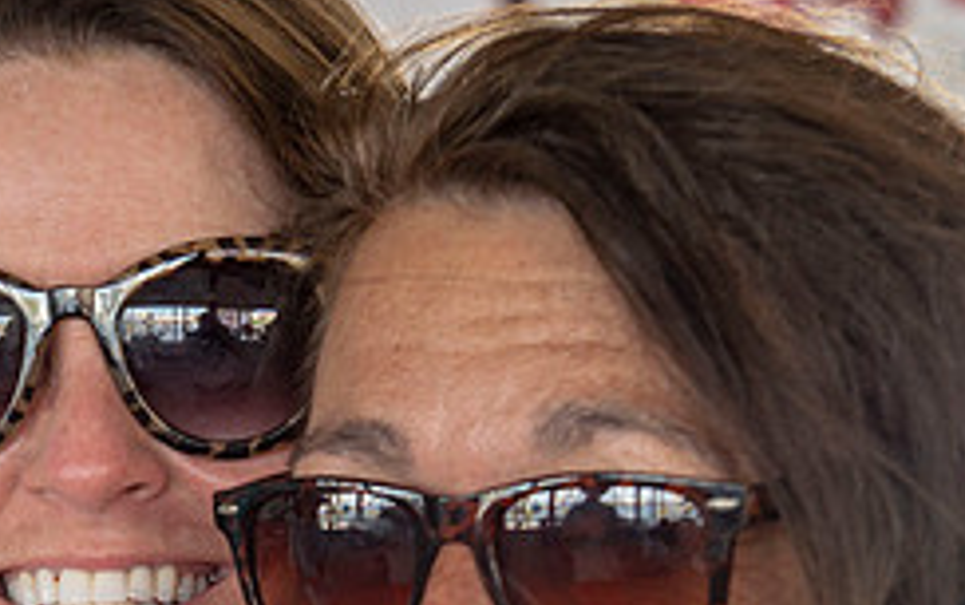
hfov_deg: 12.2
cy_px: 838
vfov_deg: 7.6
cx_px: 108
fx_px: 4475
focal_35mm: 170
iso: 200
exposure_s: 1/60
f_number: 5.6
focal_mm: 60
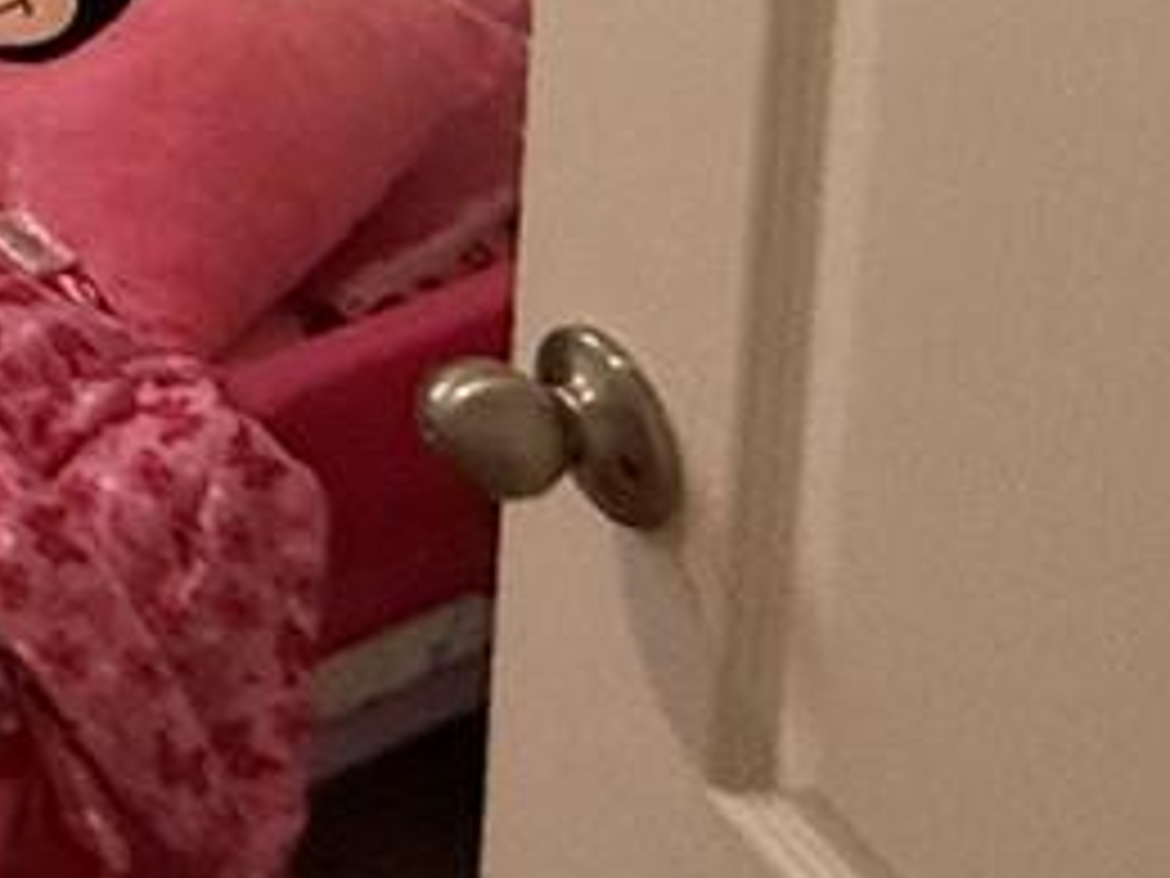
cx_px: -1562
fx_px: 2907
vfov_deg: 12.7
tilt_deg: -8.9
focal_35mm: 86
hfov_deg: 15.0
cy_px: -1310
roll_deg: +3.1
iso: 320
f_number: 2.2
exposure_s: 1/120
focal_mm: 2.22
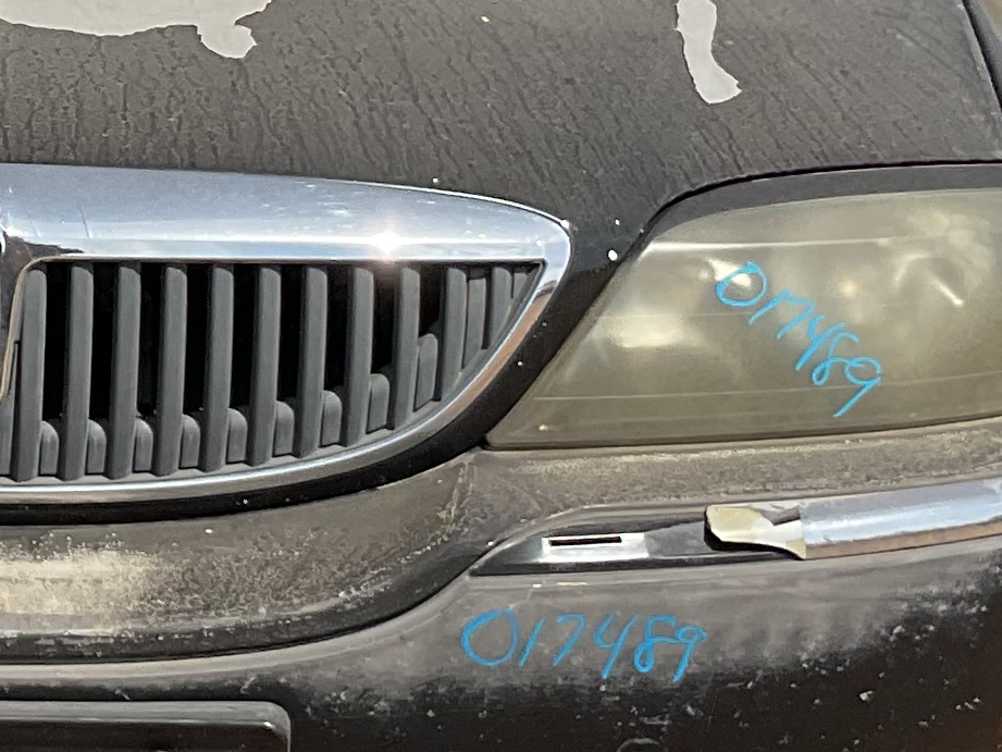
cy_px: 155
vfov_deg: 11.6
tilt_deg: -13.1
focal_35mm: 127
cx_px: -101
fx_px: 3677
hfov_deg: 15.1
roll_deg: -0.6
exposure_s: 1/1984
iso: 16
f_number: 1.8
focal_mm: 3
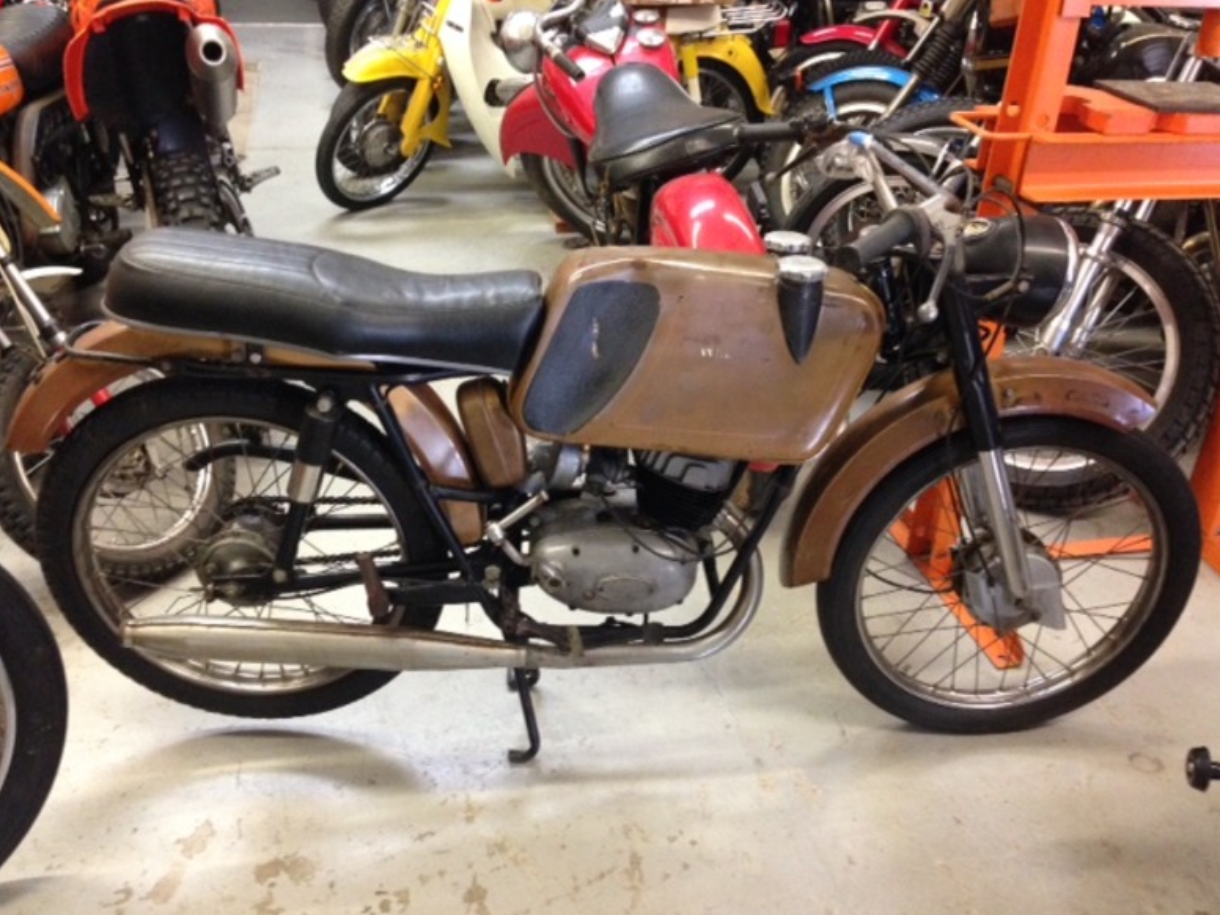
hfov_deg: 54.0
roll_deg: -2.0
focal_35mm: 34
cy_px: 467
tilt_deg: -30.5
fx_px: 1198
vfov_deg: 41.8
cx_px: 599
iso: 320
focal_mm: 4.12
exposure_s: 1/20
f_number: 2.4
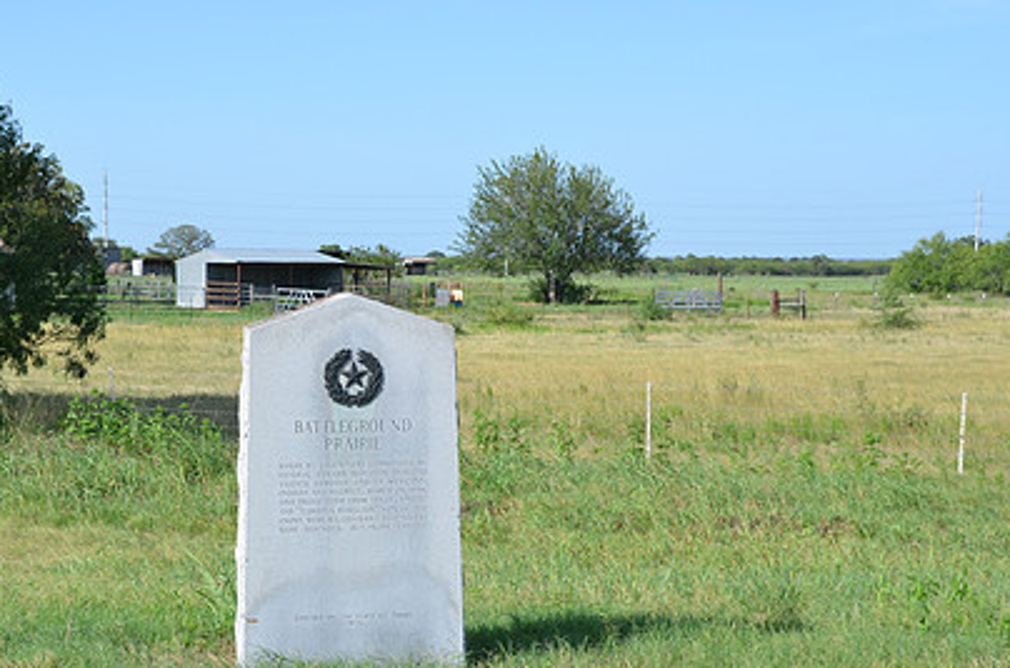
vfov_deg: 23.9
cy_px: 450
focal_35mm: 56
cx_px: 375
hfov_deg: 35.5
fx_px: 1567
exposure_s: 1/250
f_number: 8
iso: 125
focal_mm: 26
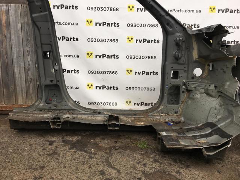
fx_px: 201
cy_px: 90
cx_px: 120
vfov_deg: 48.2
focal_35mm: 29
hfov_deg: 61.7
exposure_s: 1/100
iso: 32
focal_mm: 4.15
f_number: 2.2
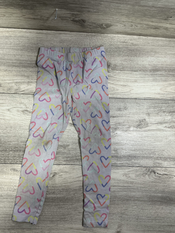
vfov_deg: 61.7
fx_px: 195
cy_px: 116
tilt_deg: -83.6
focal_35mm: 29
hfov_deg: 48.2
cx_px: 88
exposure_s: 1/60
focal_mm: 3
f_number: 1.8
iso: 50
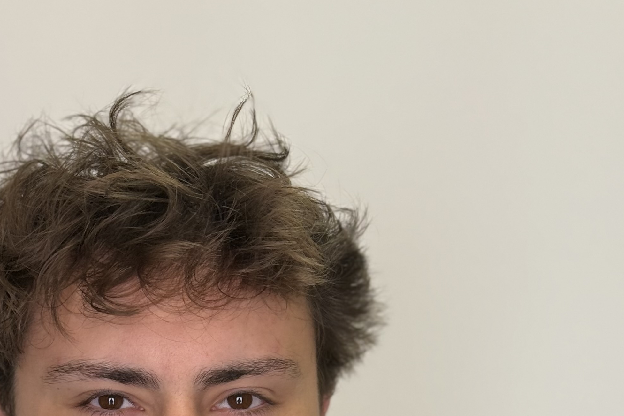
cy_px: 515
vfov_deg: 12.9
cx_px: 153
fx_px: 1785
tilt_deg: -4.1
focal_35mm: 103
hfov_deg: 19.7
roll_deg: +0.1
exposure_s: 1/60
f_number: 1.78
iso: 64
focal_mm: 6.76
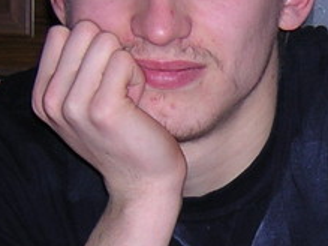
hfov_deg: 11.7
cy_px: 148
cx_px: 350
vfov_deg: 8.9
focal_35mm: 167
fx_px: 1582
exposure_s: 1/60.1
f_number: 2.9
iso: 100
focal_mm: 6.1
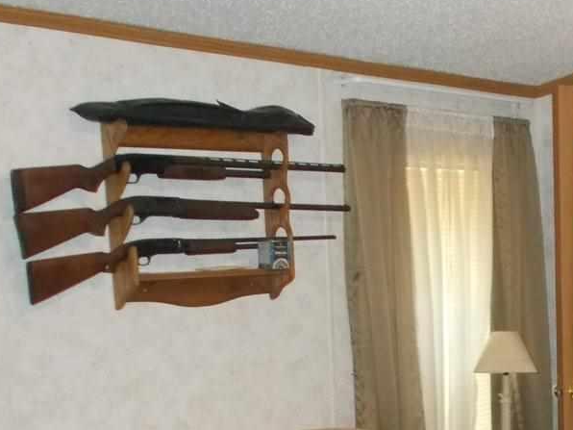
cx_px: 495
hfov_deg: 26.0
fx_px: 1208
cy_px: 417
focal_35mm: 73
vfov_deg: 19.6
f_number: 3.6
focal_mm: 6
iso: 450
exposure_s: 1/25
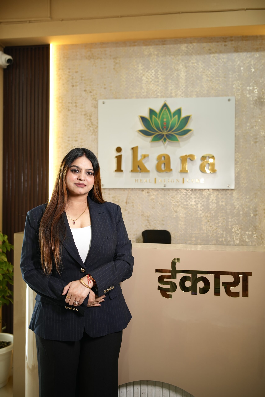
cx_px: 132
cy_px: 198
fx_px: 386
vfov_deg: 54.4
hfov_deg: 37.9
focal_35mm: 35
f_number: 2.8
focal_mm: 35
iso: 250
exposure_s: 1/60
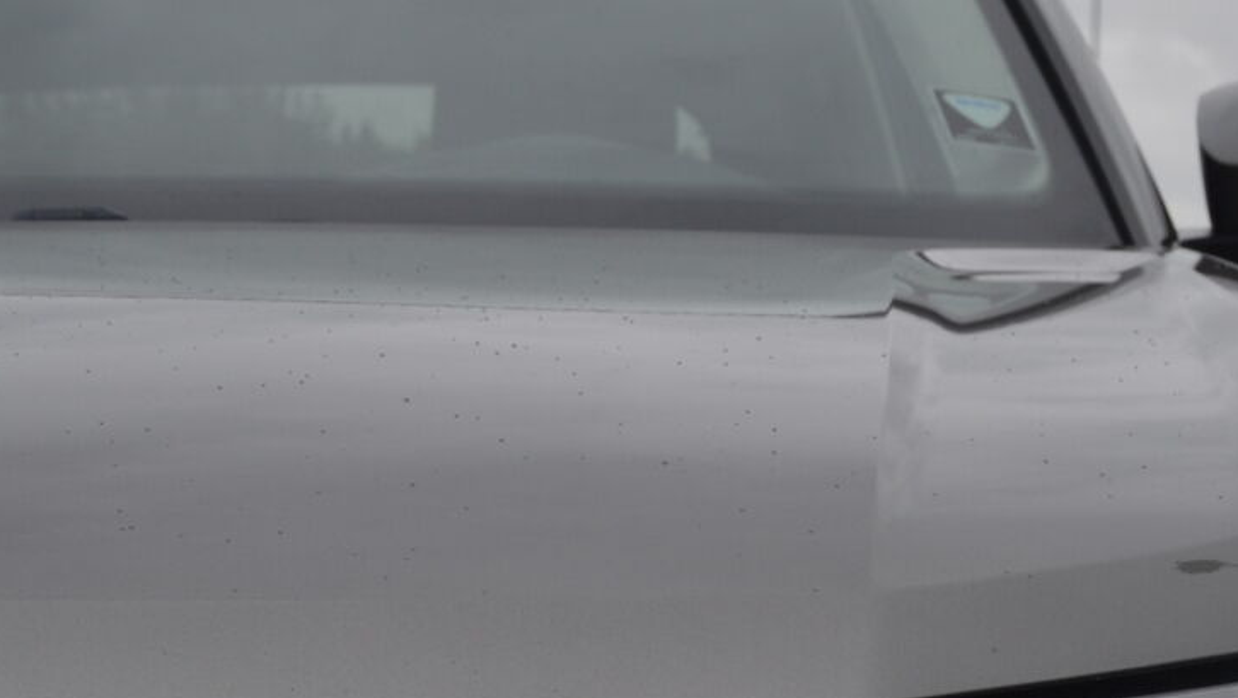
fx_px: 3547
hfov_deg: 19.6
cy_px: 765
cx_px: 264
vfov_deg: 11.1
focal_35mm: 108
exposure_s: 1/160
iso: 100
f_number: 6.3
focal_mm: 26
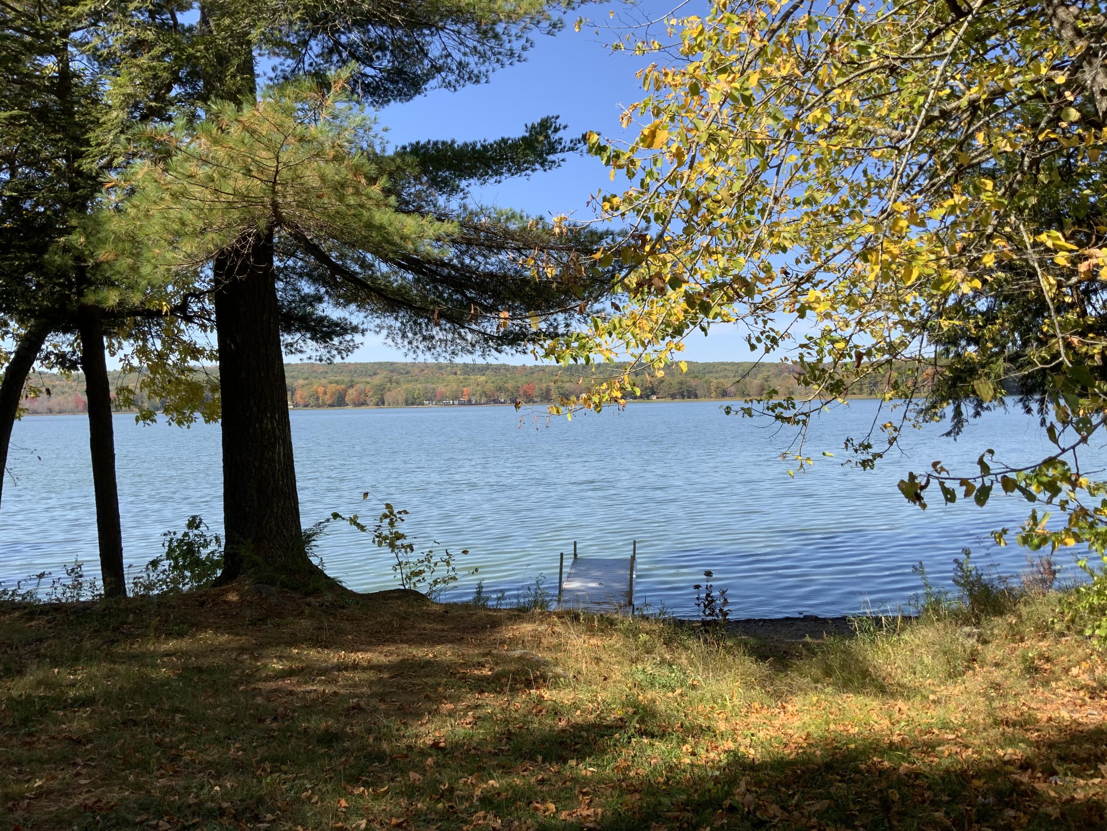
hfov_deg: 61.7
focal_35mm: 29
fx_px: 927
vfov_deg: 48.2
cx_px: 554
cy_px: 416
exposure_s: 1/1076
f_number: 1.8
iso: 16
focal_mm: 3
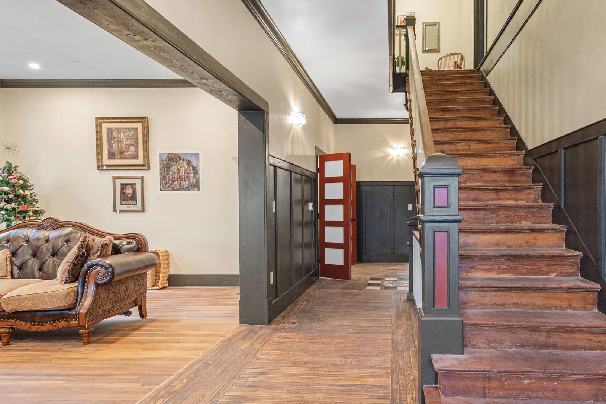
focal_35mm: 23
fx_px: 387
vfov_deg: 55.0
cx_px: 386
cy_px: 218
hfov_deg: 74.6
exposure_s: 1/15
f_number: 5
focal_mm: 15
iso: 1600
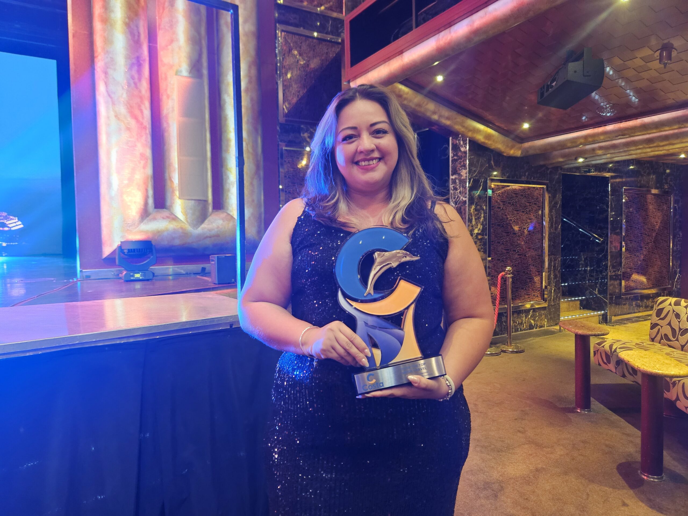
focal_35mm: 23
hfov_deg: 73.9
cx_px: 344
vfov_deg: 58.9
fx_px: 457
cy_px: 258
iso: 800
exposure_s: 1/25
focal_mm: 5.4
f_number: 1.8
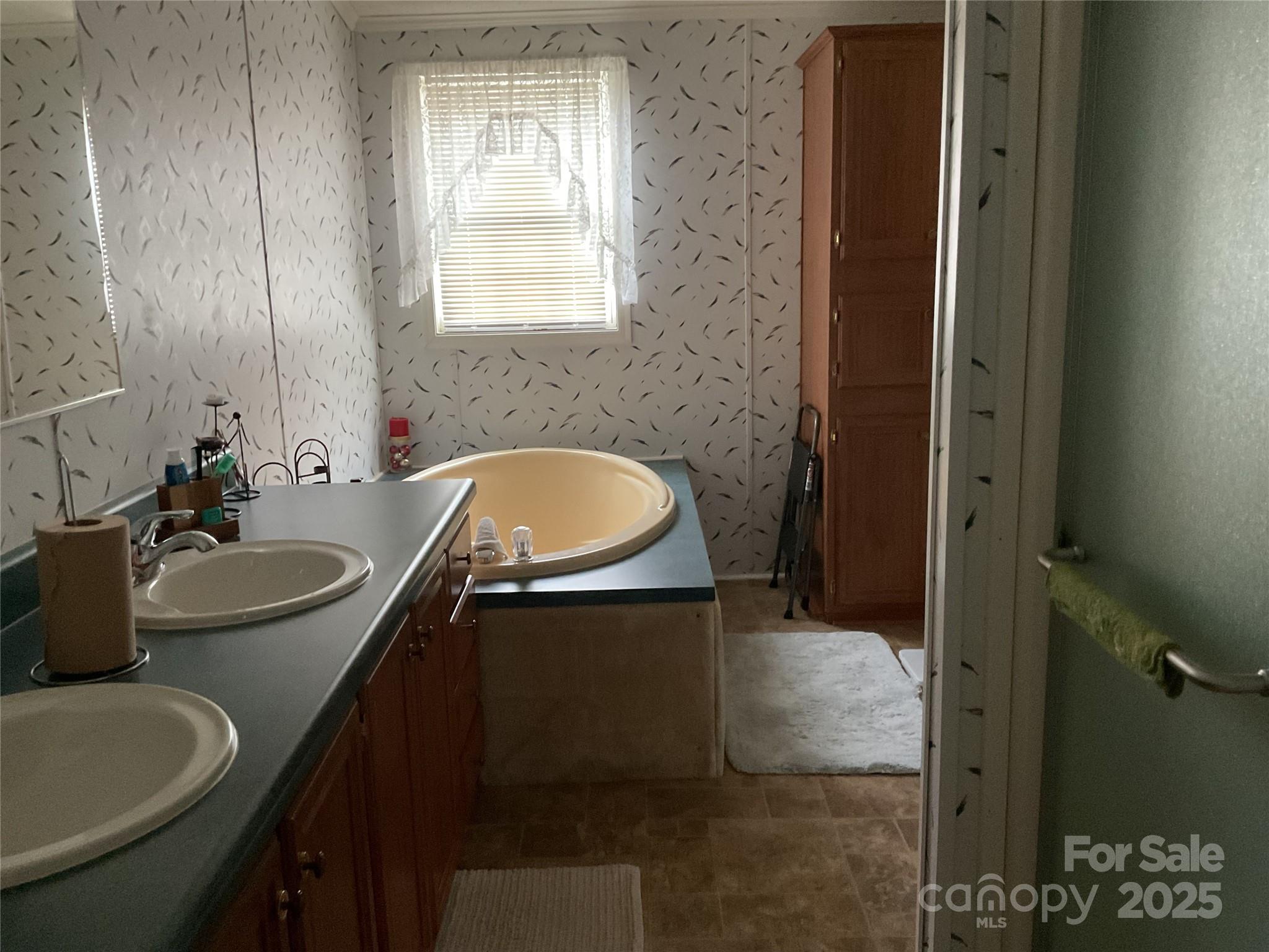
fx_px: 1063
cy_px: 476
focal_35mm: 29
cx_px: 634
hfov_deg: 61.7
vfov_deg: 48.2
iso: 250
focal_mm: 3
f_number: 1.8
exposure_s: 1/30
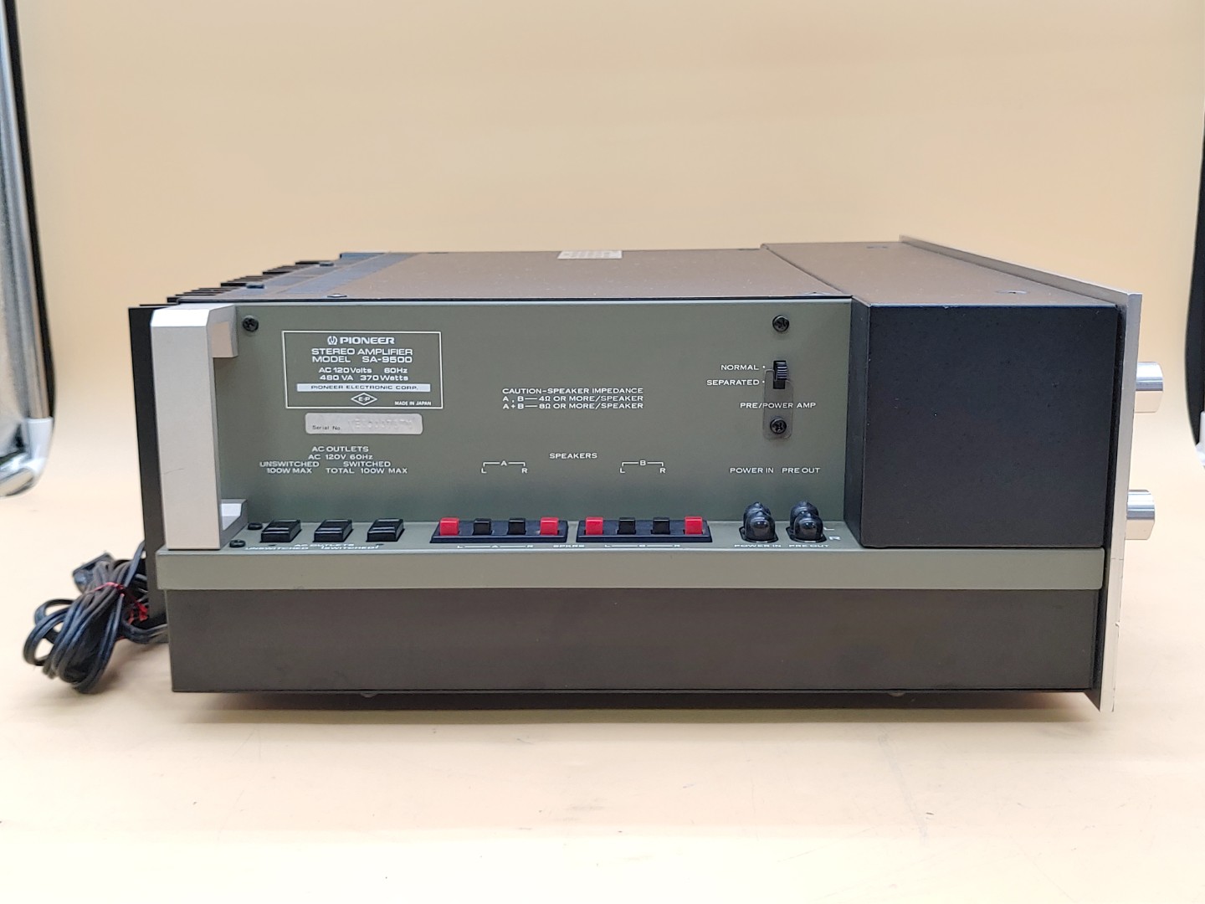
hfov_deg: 47.9
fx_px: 1358
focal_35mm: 39
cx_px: 602
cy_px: 452
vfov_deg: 36.8
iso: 50
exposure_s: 1/64
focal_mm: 4.36
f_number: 1.8
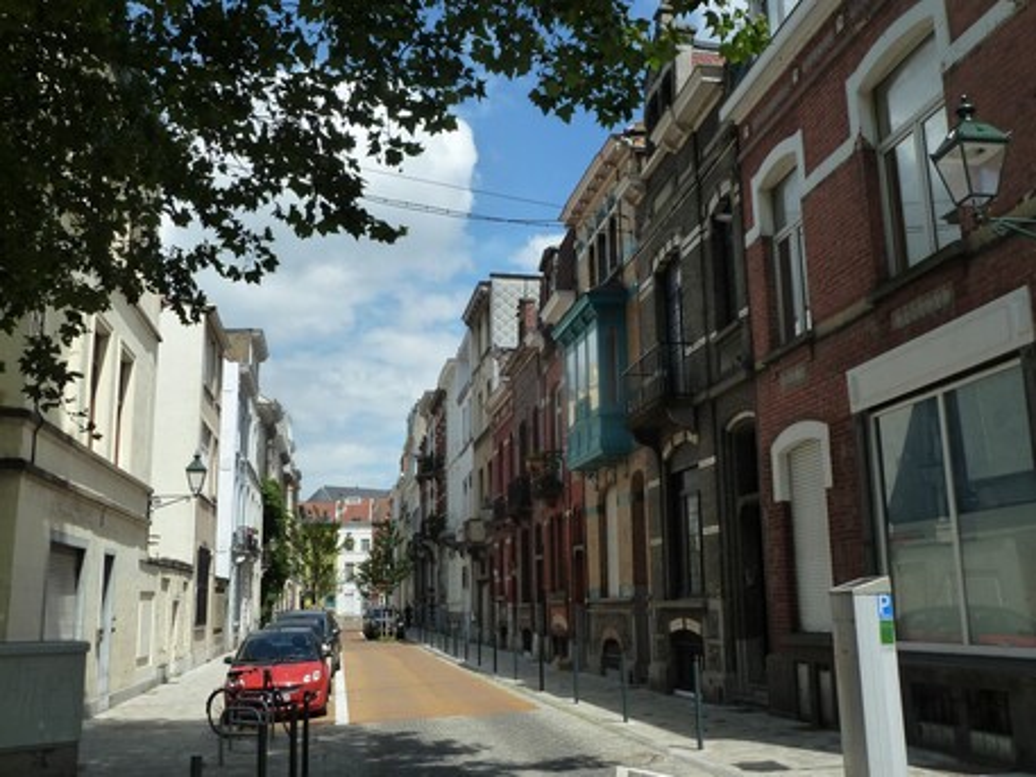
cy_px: 388
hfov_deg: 52.6
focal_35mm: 35
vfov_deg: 40.7
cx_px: 518
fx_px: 1048
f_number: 5
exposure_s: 1/500
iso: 125
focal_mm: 5.7
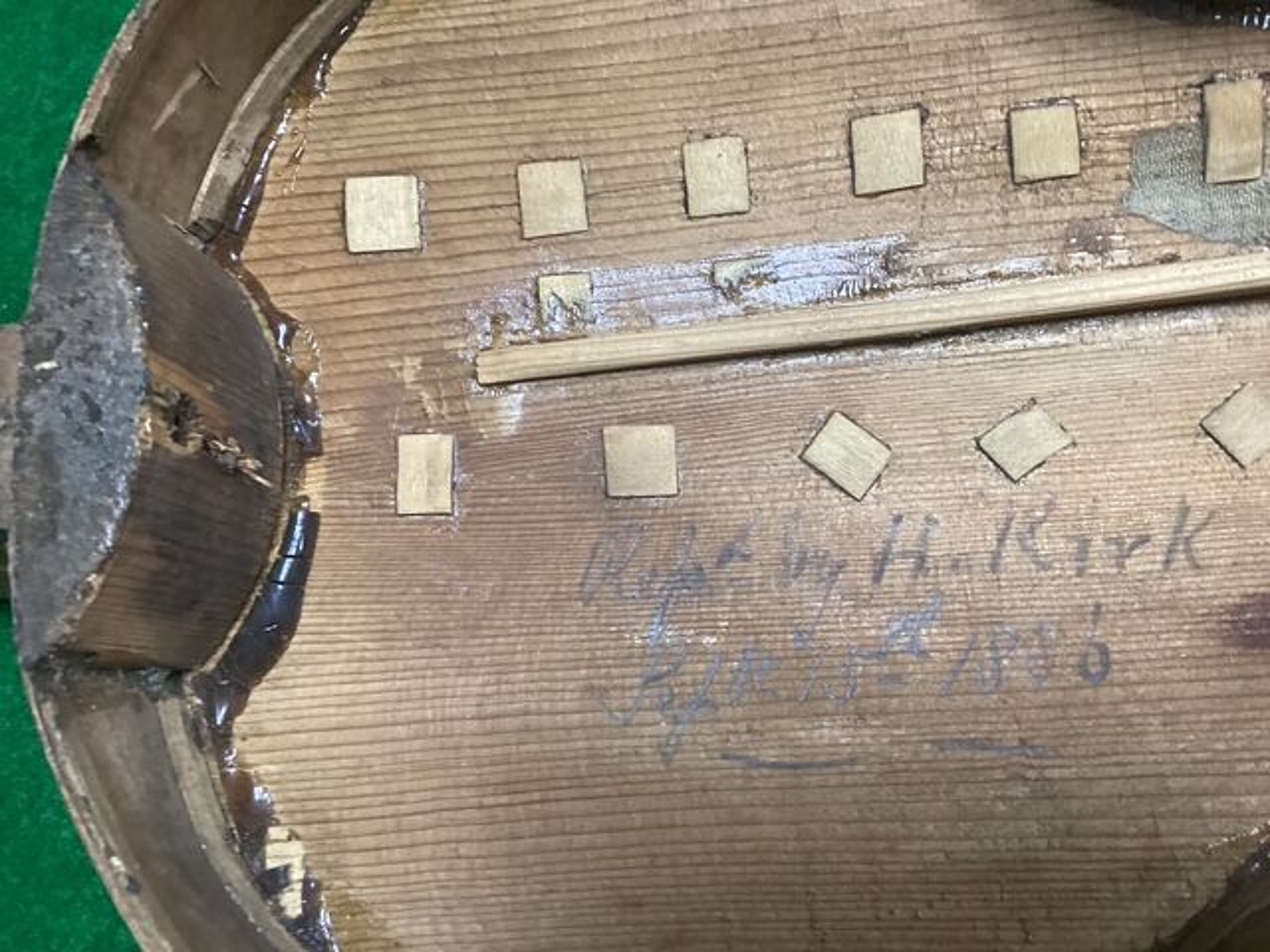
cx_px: 635
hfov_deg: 58.4
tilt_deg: -82.2
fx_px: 1137
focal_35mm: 31
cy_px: 476
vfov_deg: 45.4
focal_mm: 3.3
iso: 320
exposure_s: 1/50
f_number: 2.4
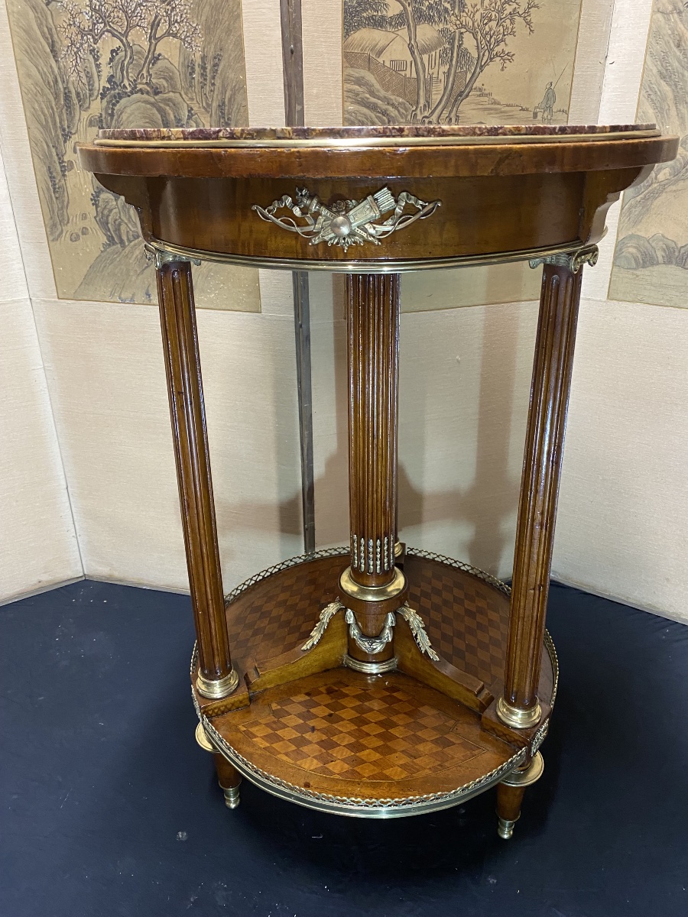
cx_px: 344
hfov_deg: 53.1
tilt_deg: -23.4
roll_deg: +0.5
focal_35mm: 26
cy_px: 458
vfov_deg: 67.3
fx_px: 689
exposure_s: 1/50
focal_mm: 4.25
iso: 250
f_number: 1.8
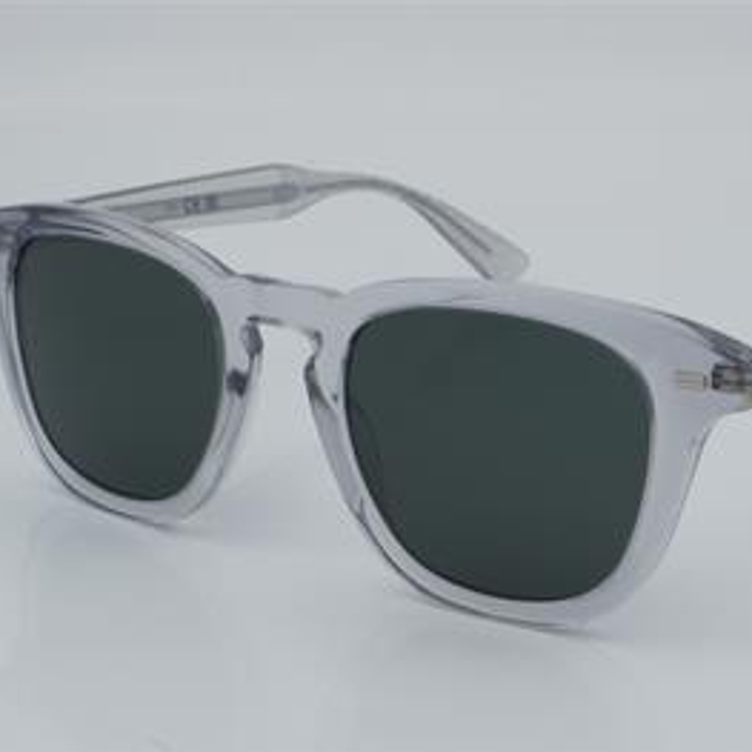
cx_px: 520
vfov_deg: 17.9
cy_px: 377
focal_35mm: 97
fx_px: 2384
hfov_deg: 17.9
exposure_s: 1/4
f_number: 32
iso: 100
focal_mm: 50
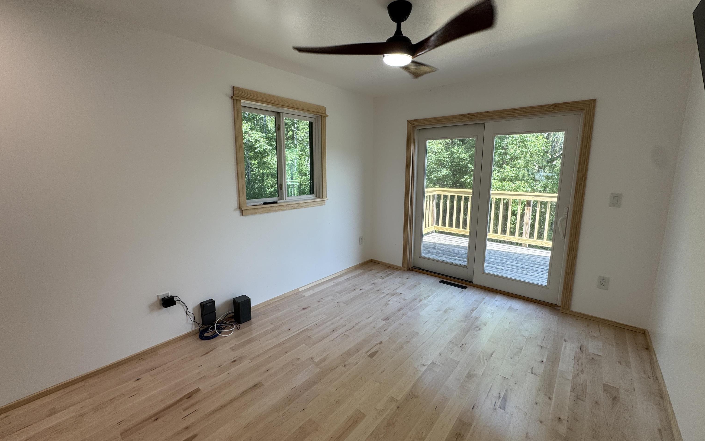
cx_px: 355
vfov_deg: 74.8
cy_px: 212
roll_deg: -0.7
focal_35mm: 15
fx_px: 288
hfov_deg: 101.5
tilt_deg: -9.1
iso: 50
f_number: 2.2
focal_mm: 2.22
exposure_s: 1/120
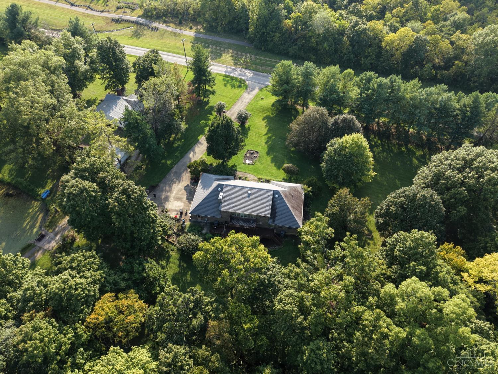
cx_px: 249
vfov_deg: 56.8
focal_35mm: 24
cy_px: 187
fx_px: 345
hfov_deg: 71.6
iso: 120
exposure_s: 1/800
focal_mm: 8.67
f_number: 1.8
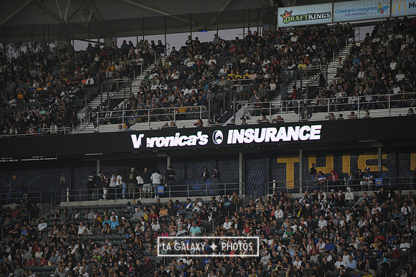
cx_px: 208
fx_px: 2310
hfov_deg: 10.3
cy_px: 138
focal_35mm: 200
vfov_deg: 6.9
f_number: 2.8
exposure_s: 1/1000
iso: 1250
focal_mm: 200
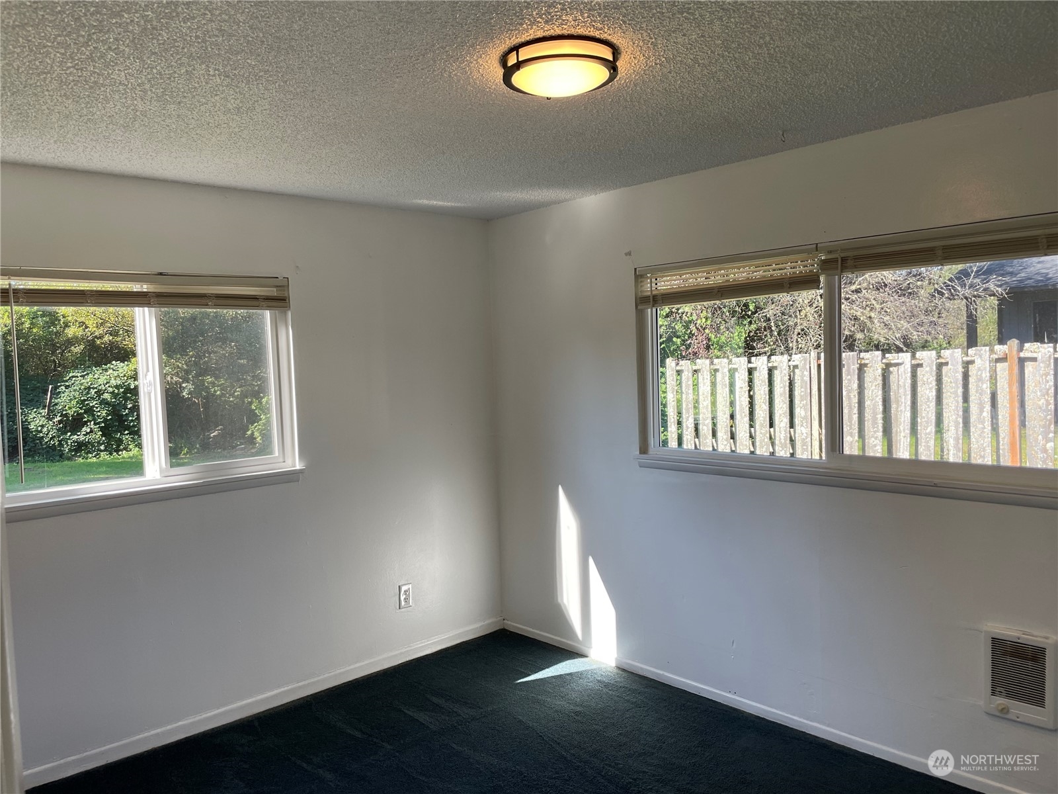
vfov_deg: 53.1
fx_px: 795
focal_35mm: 26
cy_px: 397
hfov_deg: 67.3
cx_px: 529
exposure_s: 1/188
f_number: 1.6
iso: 32
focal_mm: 4.2
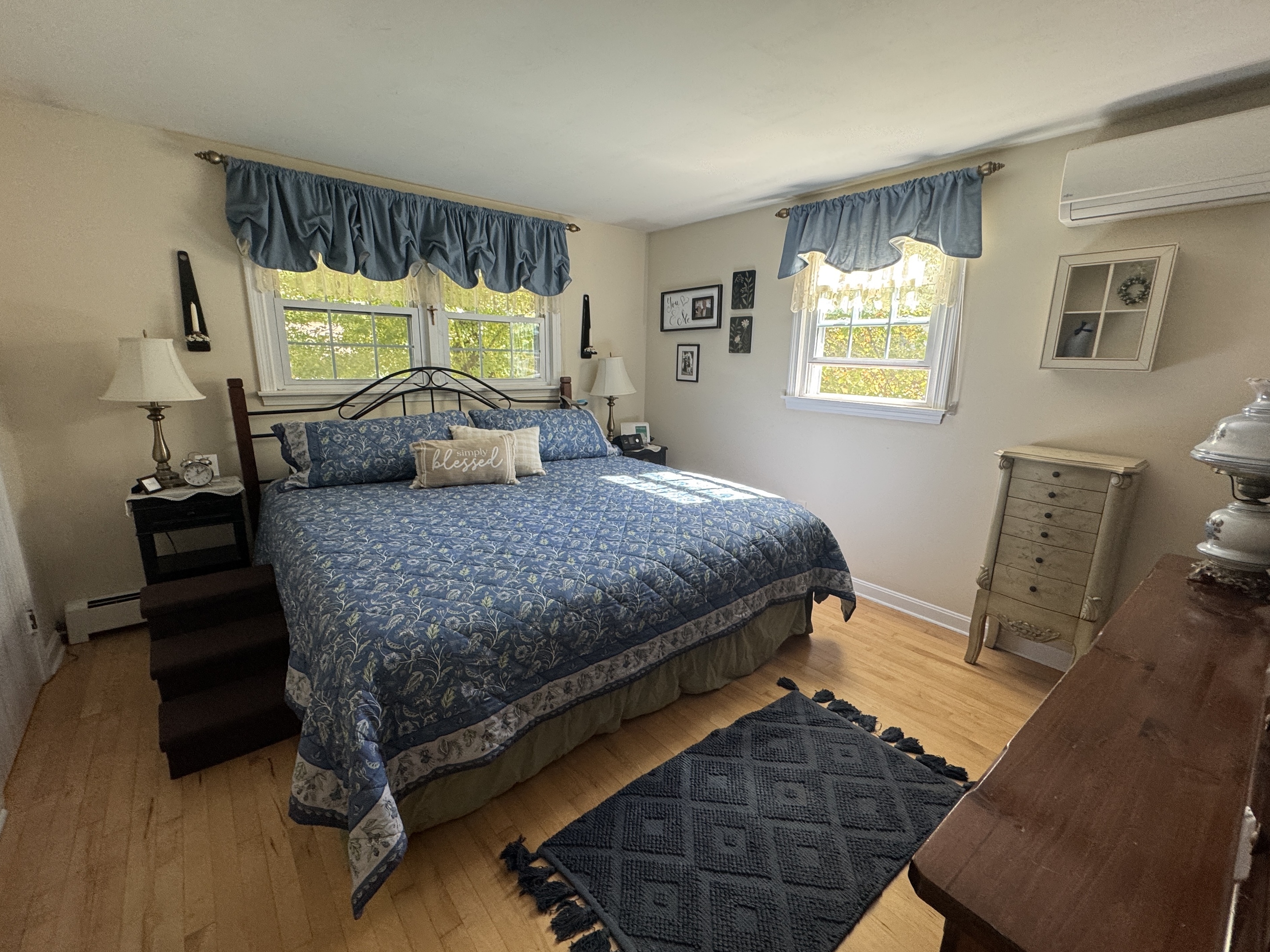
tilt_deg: -12.1
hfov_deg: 98.2
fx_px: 550
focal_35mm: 15
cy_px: 482
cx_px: 642
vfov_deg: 81.7
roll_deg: -0.9
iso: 160
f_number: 2.2
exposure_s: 1/99
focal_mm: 2.22
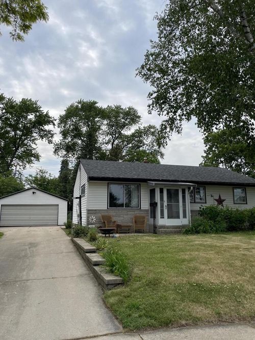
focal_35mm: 26
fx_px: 255
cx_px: 128
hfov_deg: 53.0
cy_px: 170
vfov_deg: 67.3
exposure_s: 1/4831
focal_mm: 4.2
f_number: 1.6
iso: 32
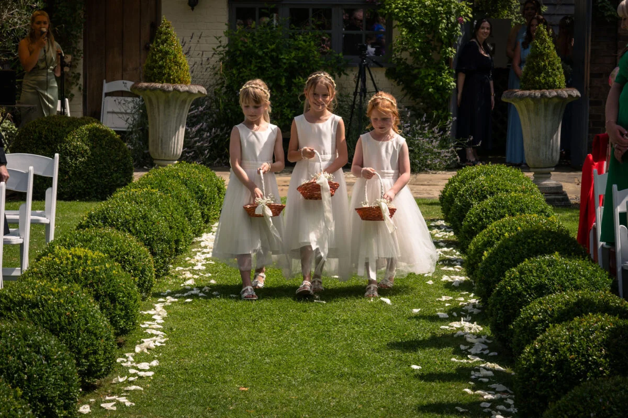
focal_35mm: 113
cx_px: 272
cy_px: 222
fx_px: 1962
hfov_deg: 18.2
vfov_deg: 12.2
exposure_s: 1/200
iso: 100
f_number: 10
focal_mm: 75
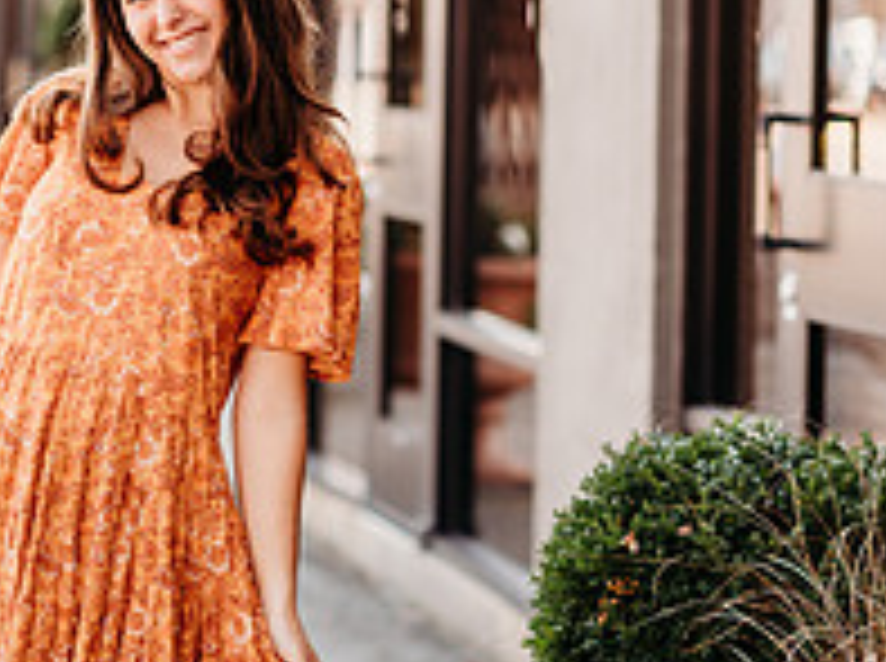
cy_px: 108
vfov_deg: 7.9
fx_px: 4778
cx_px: 256
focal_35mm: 187
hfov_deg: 10.6
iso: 100
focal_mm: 85
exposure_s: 1/250
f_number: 2.2
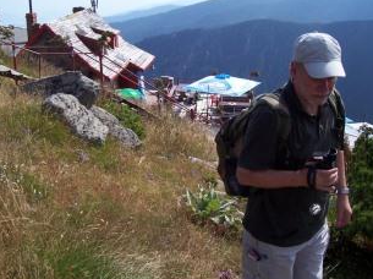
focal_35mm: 50
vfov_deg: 29.0
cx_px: 191
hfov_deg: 38.2
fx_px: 538
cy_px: 143
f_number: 5.6
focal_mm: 5.6
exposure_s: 1/500
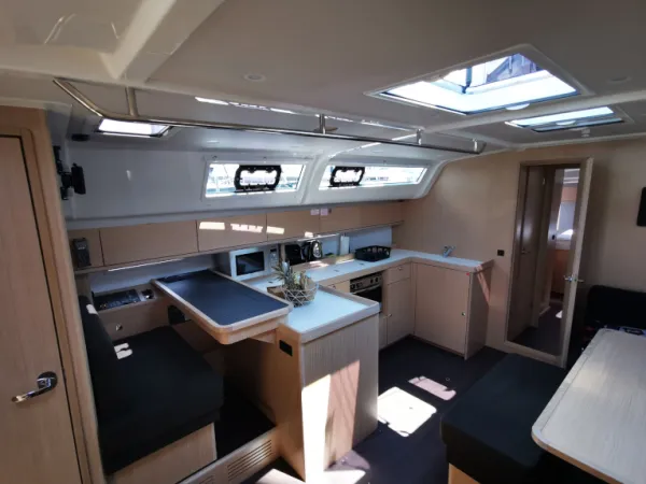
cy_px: 242
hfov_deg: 91.0
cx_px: 323
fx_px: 317
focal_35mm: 17
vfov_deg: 74.7
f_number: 2.2
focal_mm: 2.26
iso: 50
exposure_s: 1/50
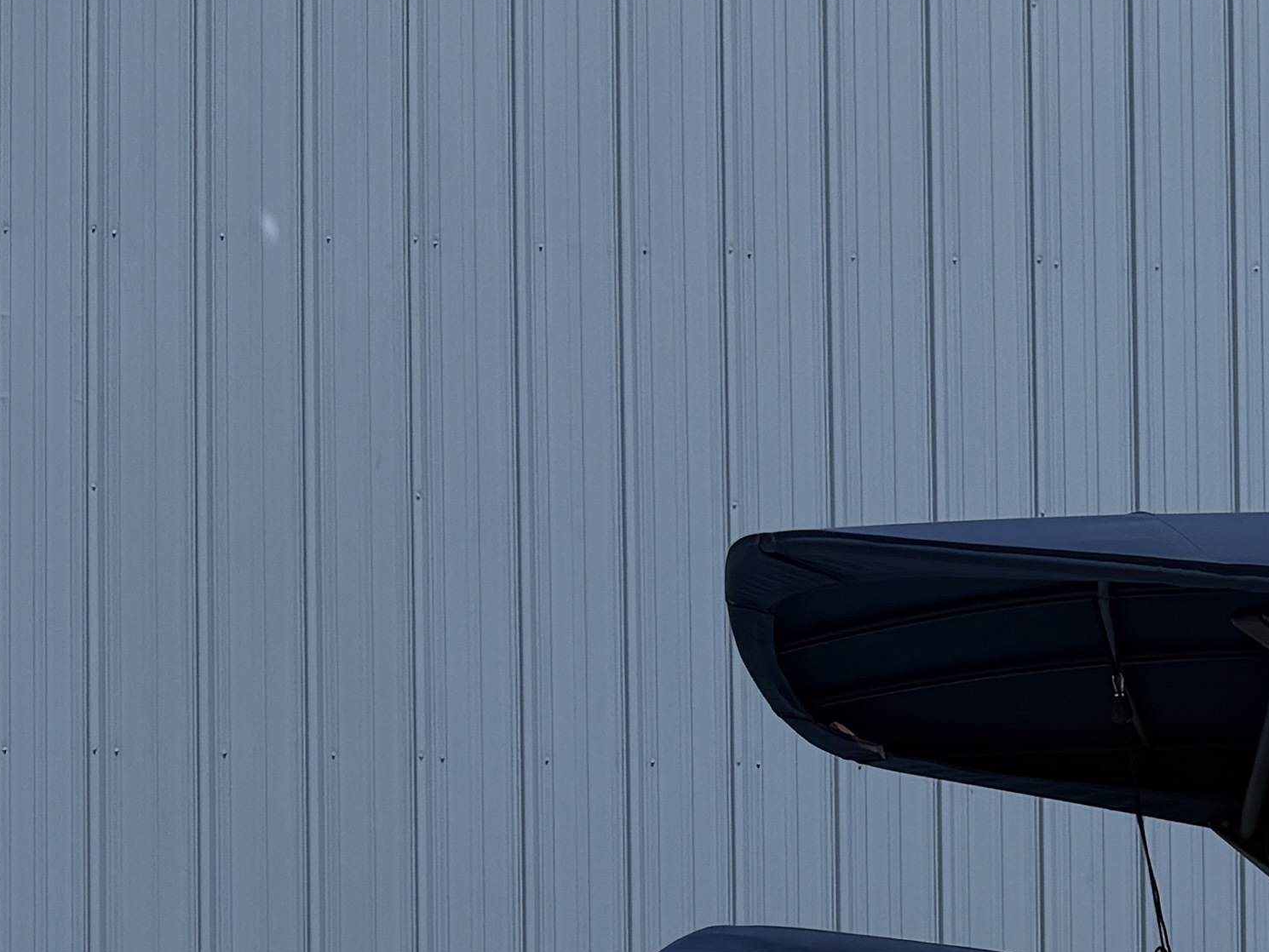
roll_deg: +1.7
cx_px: 1268
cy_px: 1307
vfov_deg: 15.2
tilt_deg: +0.3
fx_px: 3373
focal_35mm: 92
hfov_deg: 20.6
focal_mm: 6.76
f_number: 1.78
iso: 80
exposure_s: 1/8130
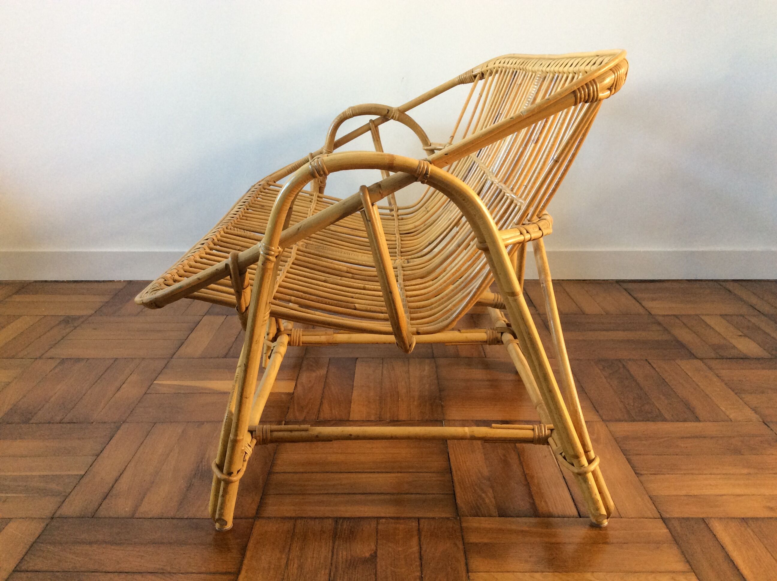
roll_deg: -0.7
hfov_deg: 56.9
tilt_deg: -17.2
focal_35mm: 32
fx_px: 717
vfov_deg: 44.1
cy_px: 290
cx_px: 388
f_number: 2.4
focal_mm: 3.3
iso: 80
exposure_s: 1/25
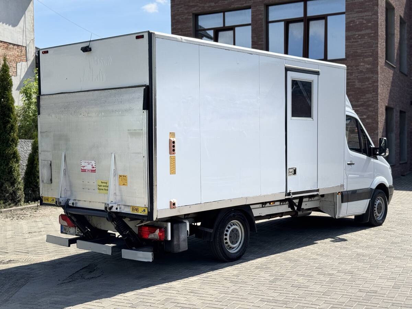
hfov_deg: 39.7
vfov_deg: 30.3
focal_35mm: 48
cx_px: 206
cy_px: 154
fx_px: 571
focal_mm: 6.76
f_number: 1.78
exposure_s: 1/3817
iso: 64
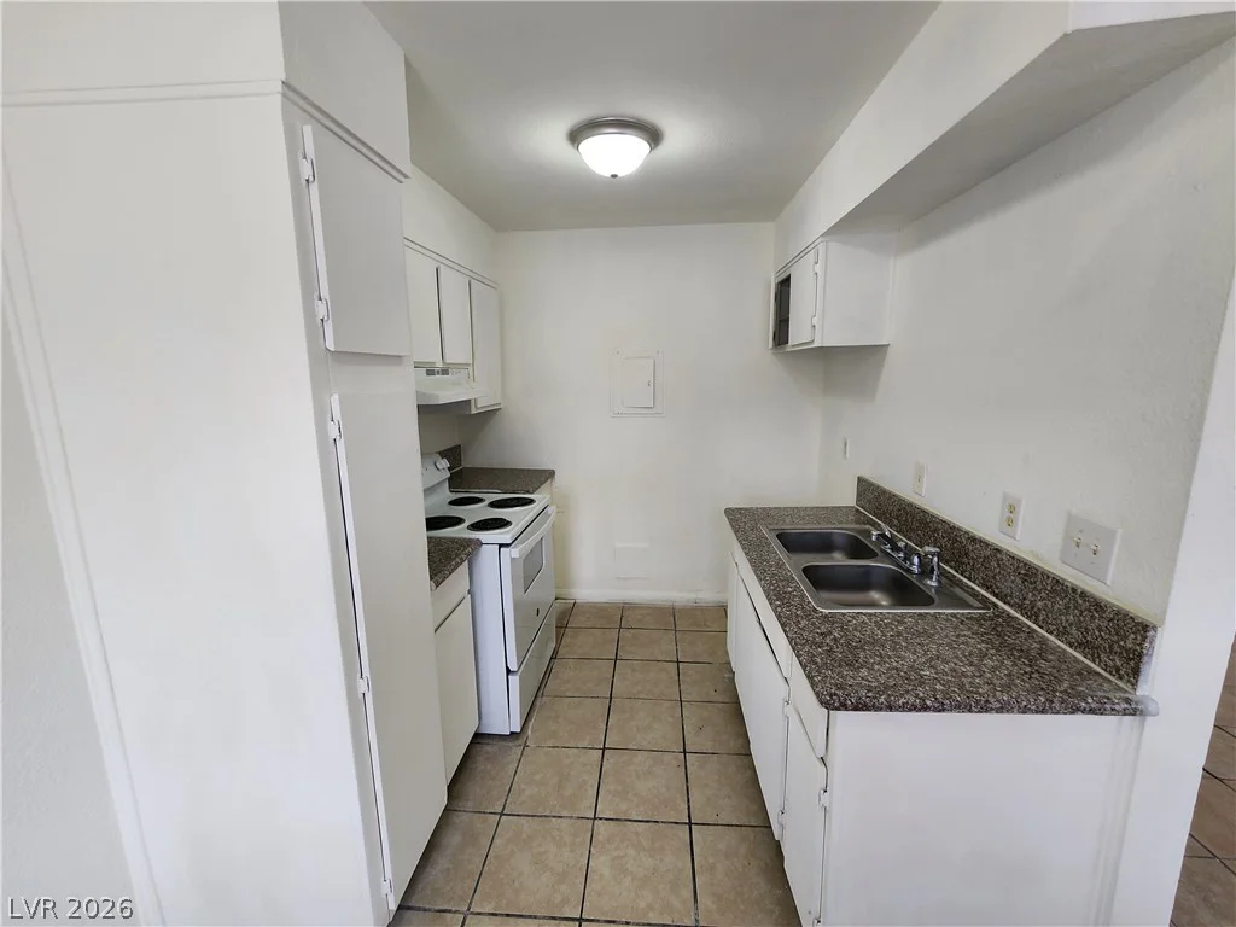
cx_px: 618
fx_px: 464
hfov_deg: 106.2
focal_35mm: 13
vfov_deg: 89.9
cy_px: 464
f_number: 2.2
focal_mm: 2.2
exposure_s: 1/60
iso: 50
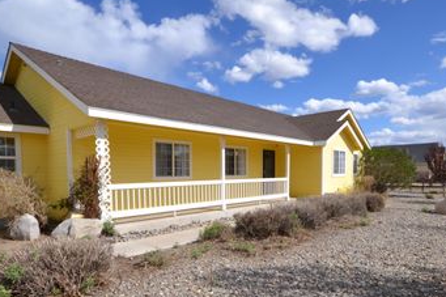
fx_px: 272
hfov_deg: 78.6
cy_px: 185
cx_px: 226
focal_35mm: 22
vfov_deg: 56.5
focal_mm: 10
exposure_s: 1/320
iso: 100
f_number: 9
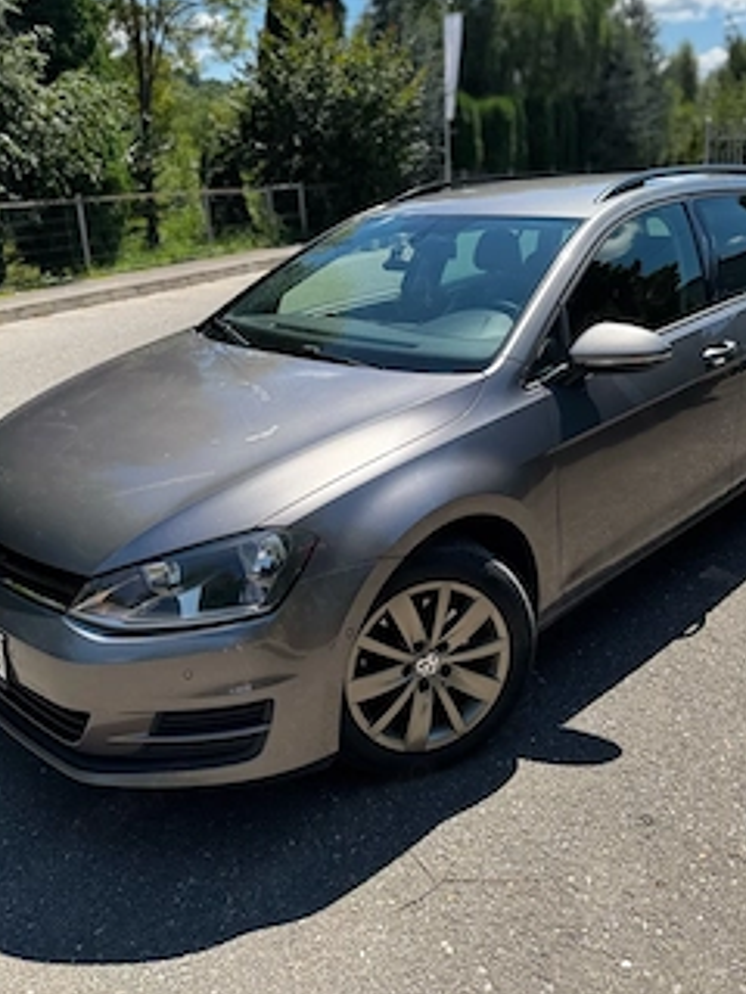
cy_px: 385
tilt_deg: -13.5
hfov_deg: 46.8
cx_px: 395
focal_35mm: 30
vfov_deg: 59.3
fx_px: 862
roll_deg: +3.0
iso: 80
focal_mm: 6.76
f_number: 1.78
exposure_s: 1/2959
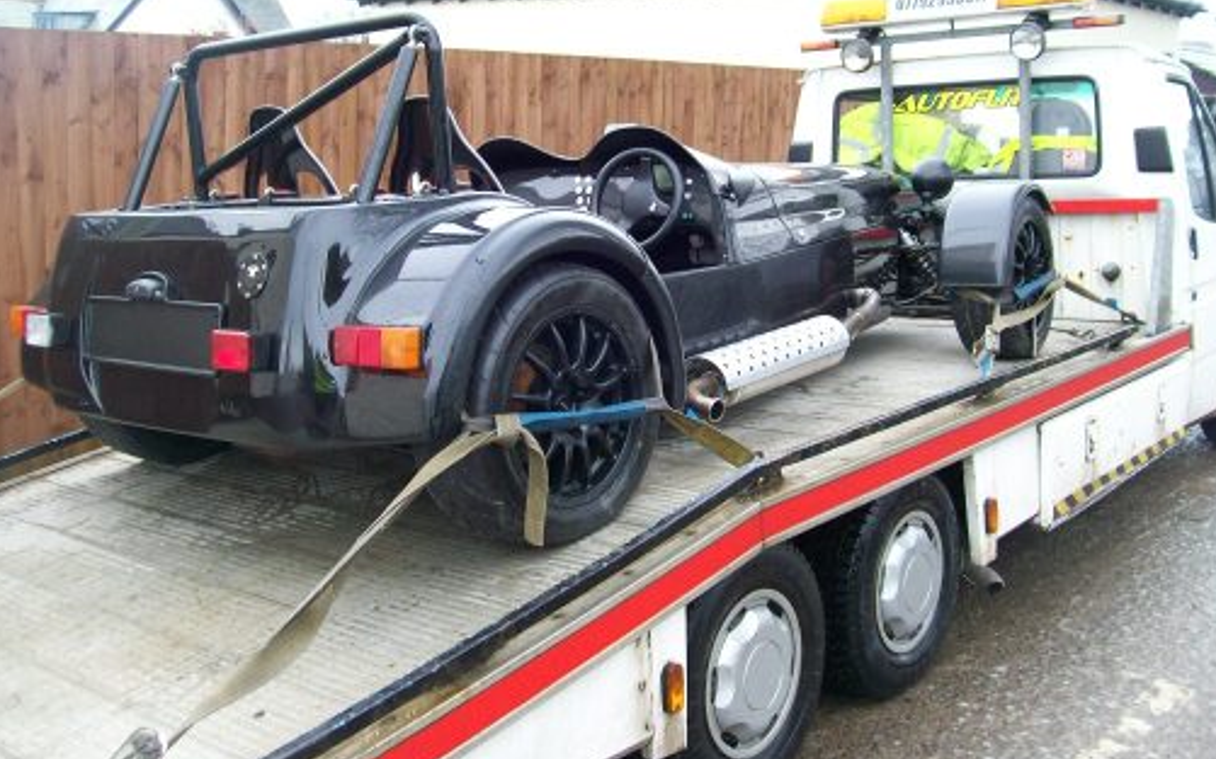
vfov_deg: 32.7
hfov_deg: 50.4
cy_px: 301
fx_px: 1292
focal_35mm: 39
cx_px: 607
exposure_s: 1/91.3
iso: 80
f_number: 2.7
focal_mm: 6
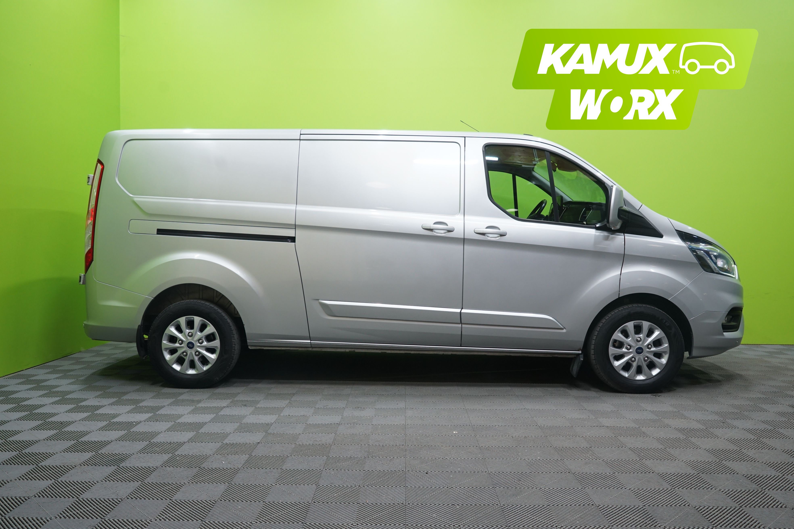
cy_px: 264
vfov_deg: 43.6
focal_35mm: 30
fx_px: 662
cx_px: 397
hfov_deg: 61.9
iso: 800
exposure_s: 1/25
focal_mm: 30
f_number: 5.6
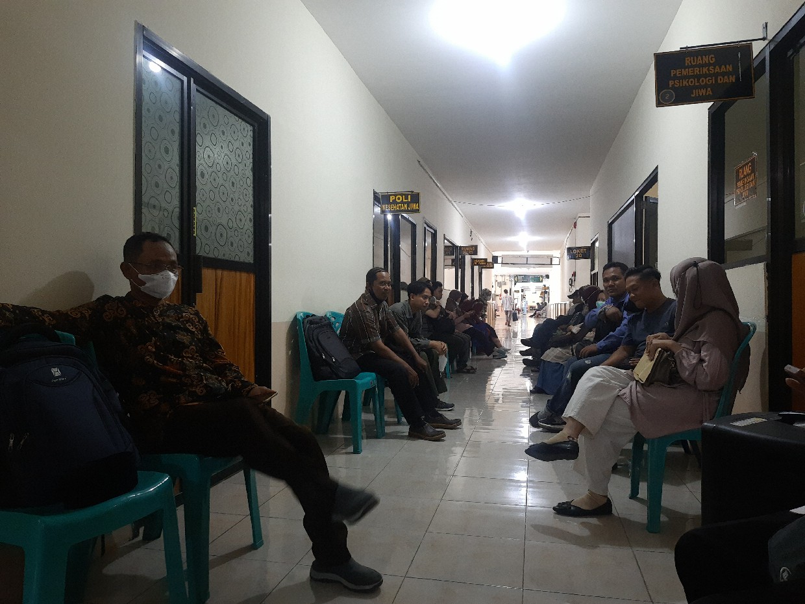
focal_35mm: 24
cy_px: 302
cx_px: 402
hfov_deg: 71.6
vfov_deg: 56.8
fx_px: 558
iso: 400
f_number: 1.8
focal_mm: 5.23
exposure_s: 1/33
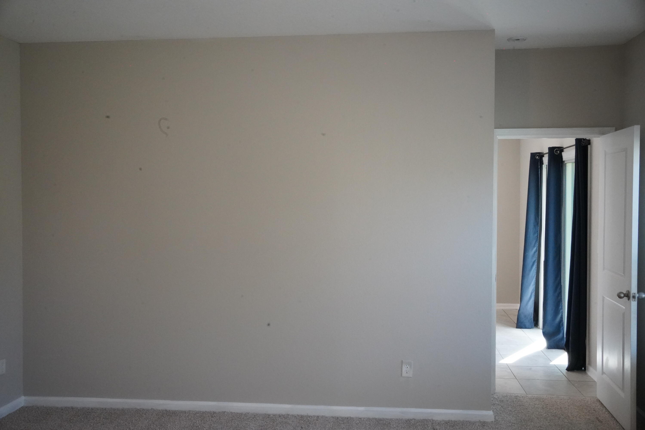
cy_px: 215
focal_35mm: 35
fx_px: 627
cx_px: 322
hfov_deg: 54.4
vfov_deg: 37.9
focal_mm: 35
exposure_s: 1/60
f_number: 20
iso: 12800
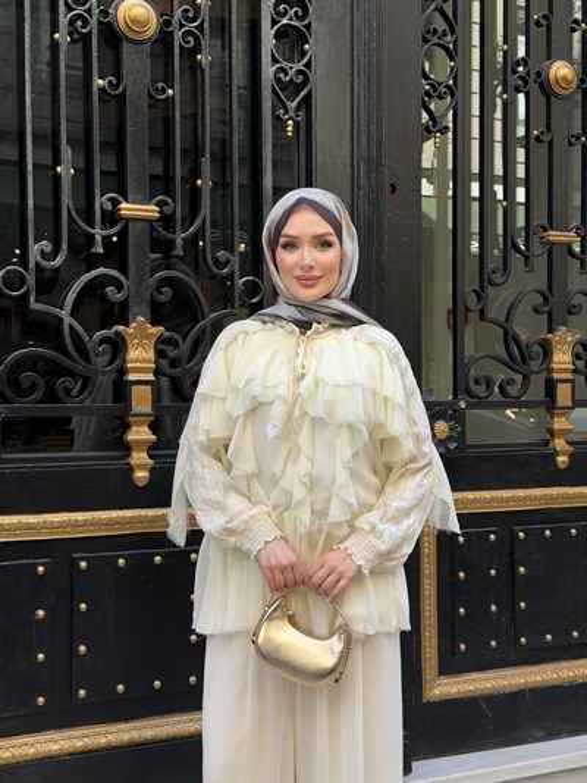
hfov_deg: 30.3
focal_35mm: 48
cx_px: 294
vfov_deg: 39.6
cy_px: 392
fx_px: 1085
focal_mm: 6.76
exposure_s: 1/434
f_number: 1.78
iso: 64
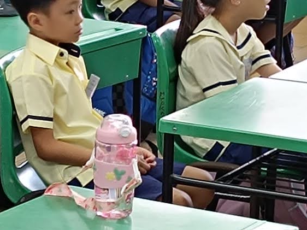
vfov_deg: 8.5
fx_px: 1551
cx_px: 52
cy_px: 104
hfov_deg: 11.3
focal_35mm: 175
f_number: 1.88
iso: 425
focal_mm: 5.59
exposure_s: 1/101
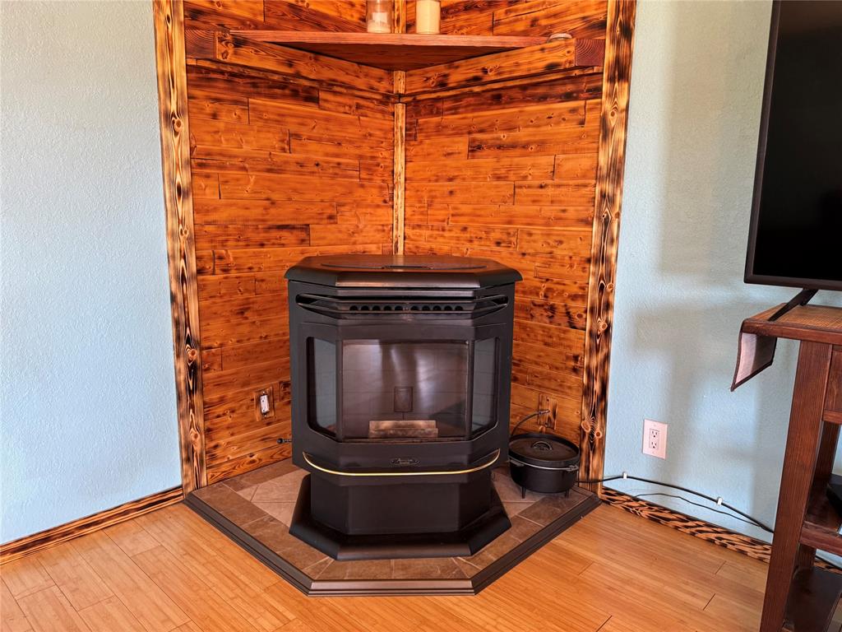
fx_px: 584
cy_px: 316
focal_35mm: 24
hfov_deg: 71.6
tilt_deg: -10.3
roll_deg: -0.6
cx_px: 421
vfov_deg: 56.8
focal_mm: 6.76
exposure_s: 1/60
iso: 250
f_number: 1.78
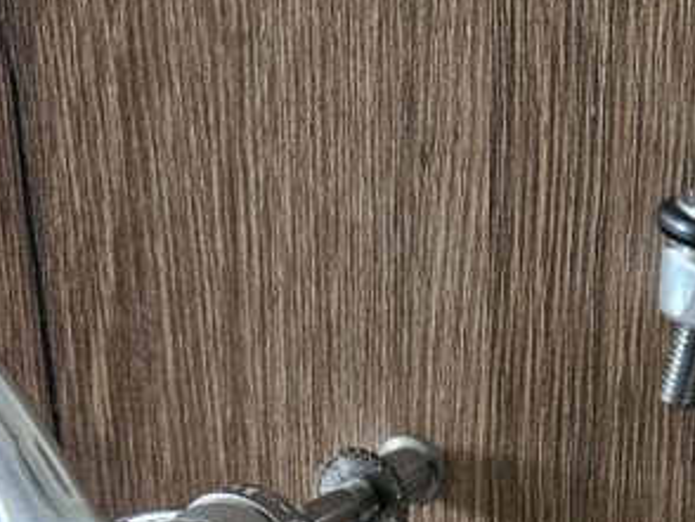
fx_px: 1608
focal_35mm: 80
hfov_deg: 24.2
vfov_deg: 16.8
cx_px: 511
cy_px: 782
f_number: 1.8
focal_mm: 5.4
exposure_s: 1/50
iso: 640
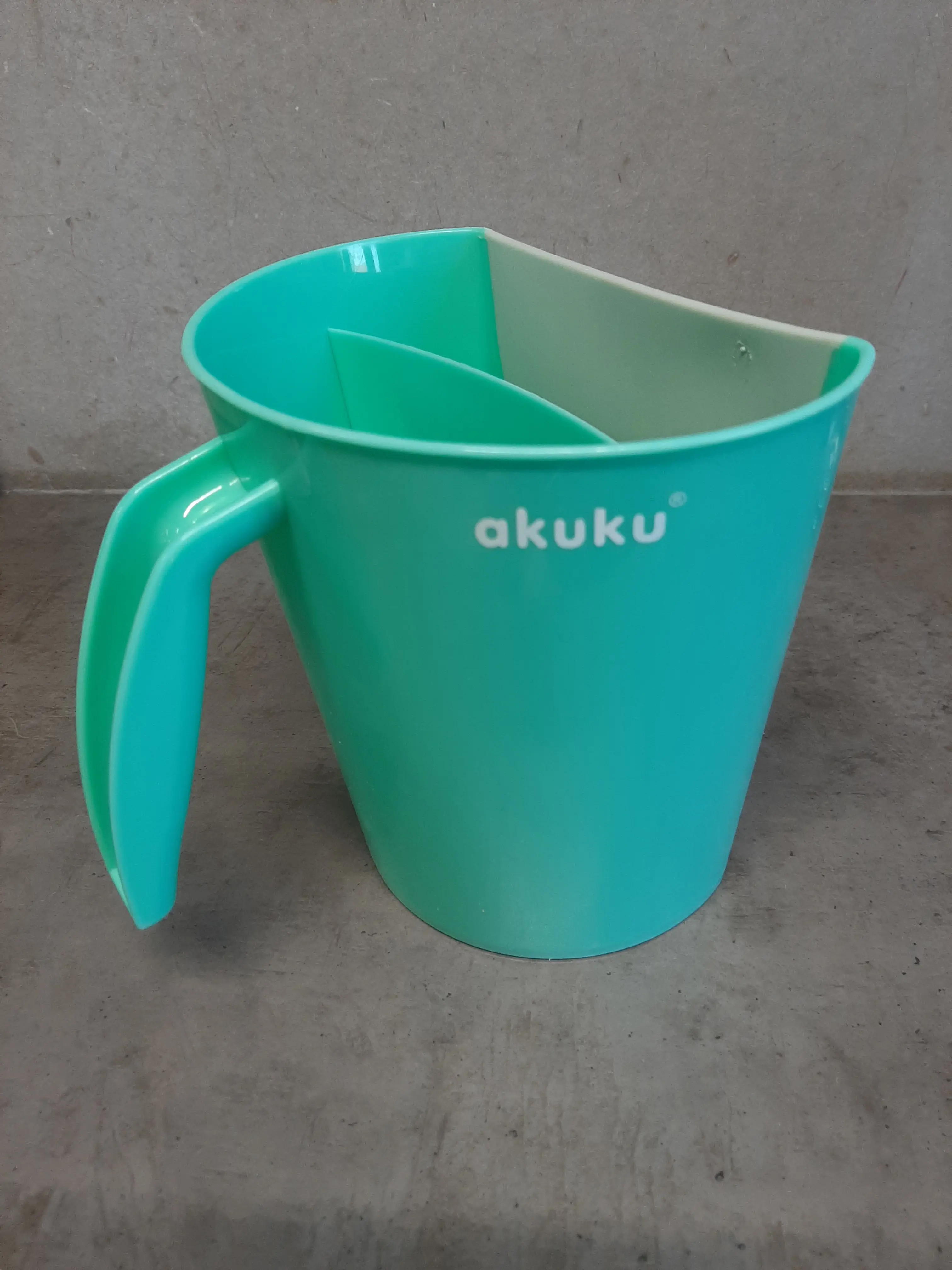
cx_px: 476
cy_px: 635
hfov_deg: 53.1
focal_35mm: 26
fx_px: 953
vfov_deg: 67.3
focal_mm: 3.93
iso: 80
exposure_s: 1/50
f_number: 1.7
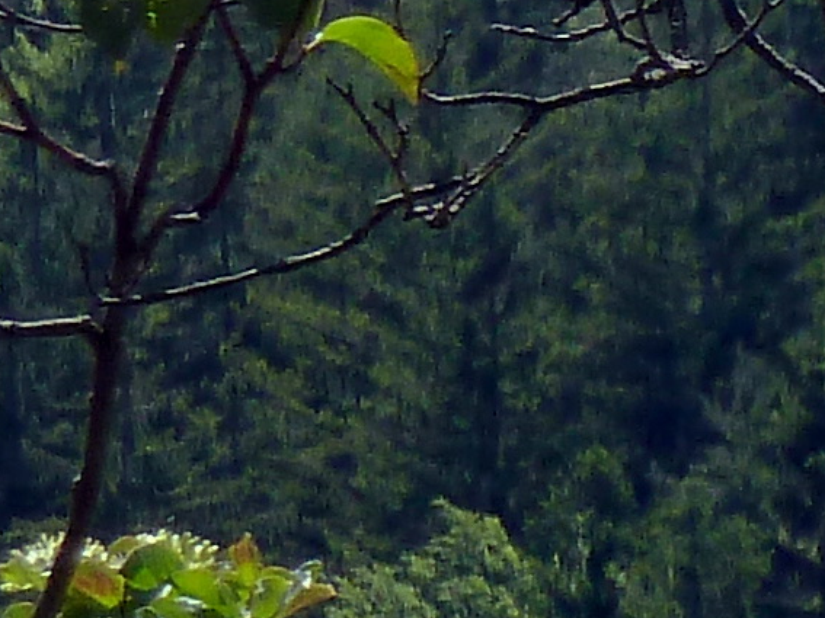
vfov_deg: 1.9
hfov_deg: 2.5
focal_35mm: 783
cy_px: -1560
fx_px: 18657
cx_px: 2543
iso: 125
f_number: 5
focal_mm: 18.2
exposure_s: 1/500
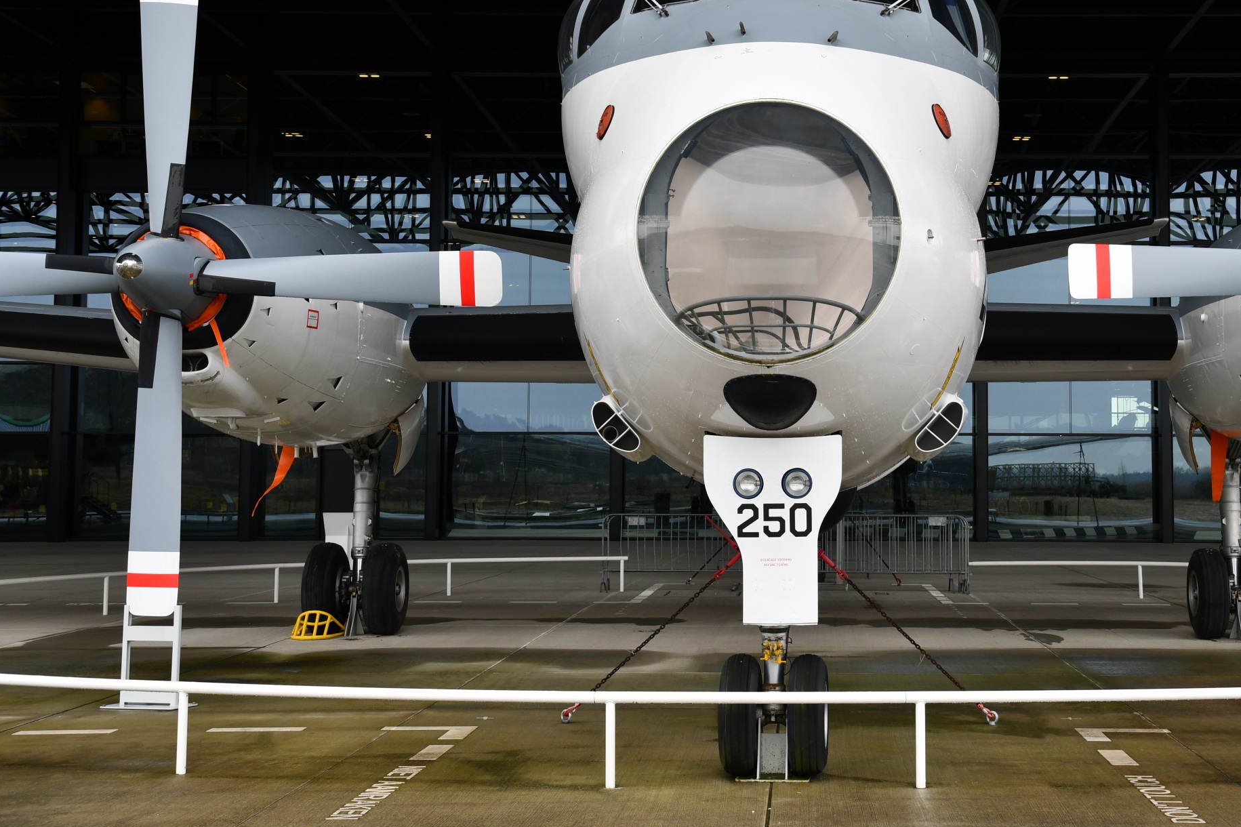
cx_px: 790
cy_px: 336
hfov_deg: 33.7
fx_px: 2033
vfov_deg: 23.0
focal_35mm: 59
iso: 125
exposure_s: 1/125
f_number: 5.6
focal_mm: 30
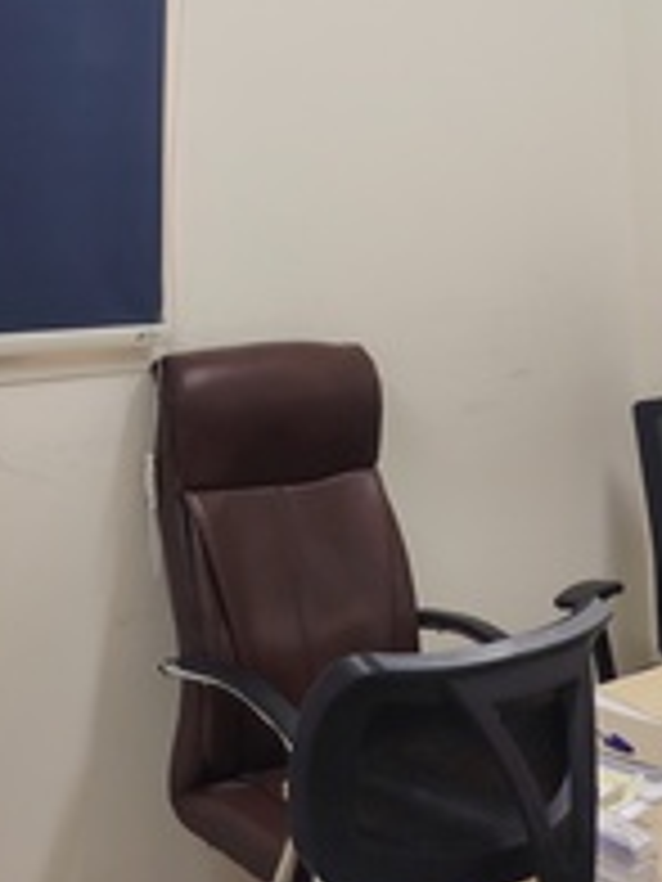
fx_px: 1428
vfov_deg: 30.3
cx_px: 173
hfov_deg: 25.8
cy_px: -115
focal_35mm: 56
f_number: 1.75
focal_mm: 5.25
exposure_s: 1/33.3
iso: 478
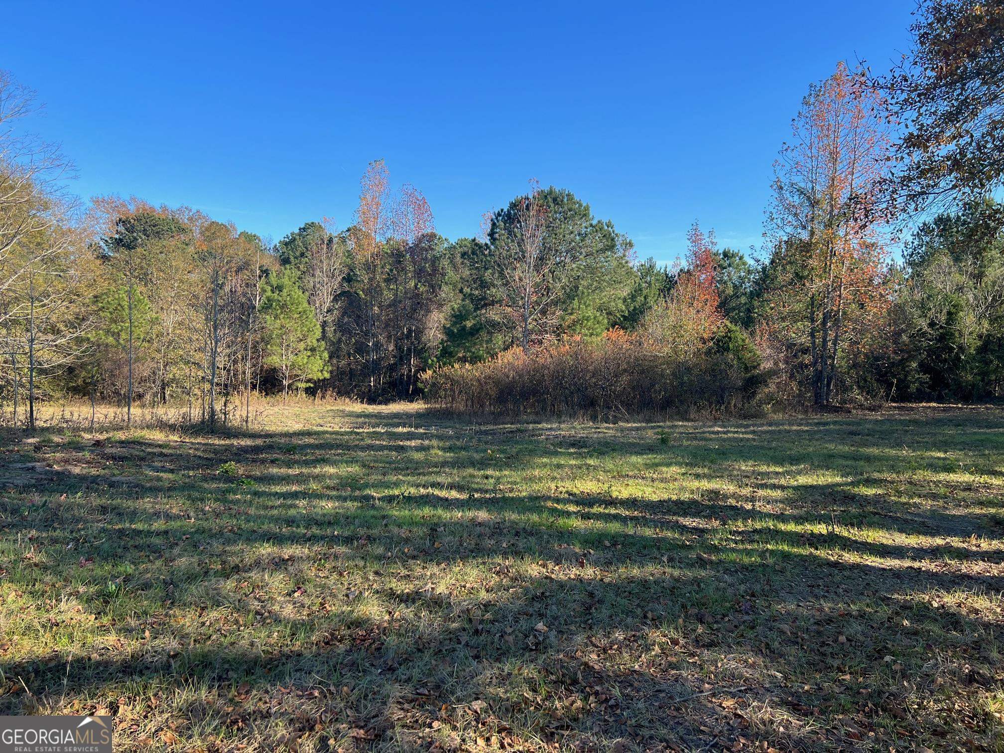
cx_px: 502
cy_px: 376
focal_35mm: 26
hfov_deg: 67.3
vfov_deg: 53.1
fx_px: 754
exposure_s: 1/1669
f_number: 1.5
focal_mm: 5.7
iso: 50
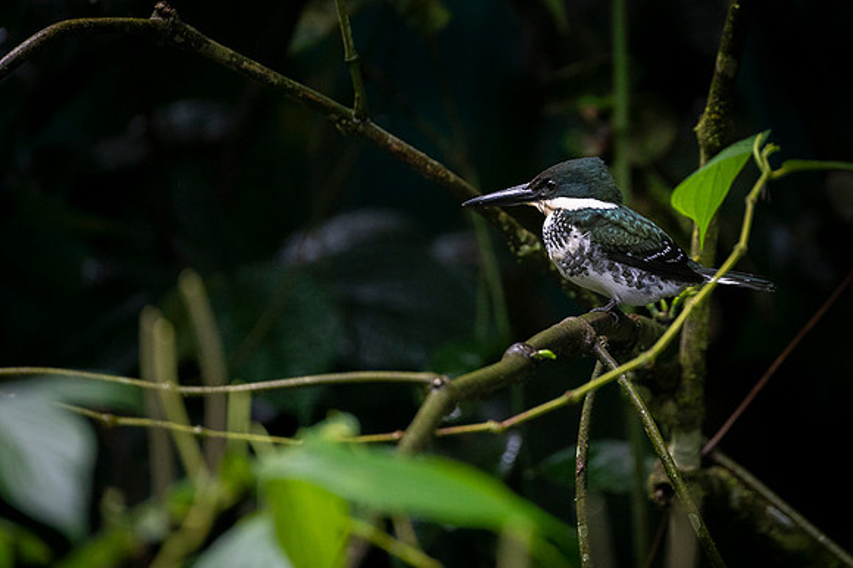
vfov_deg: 1.9
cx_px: 564
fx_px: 17216
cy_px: 193
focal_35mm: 727
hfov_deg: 2.8
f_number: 5.6
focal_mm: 550
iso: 1600
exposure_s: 1/400
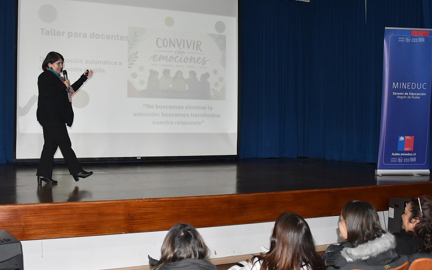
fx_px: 471
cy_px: 128
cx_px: 180
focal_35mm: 40
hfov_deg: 49.1
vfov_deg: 32.0
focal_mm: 18
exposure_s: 1/60
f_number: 3.5
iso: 1800
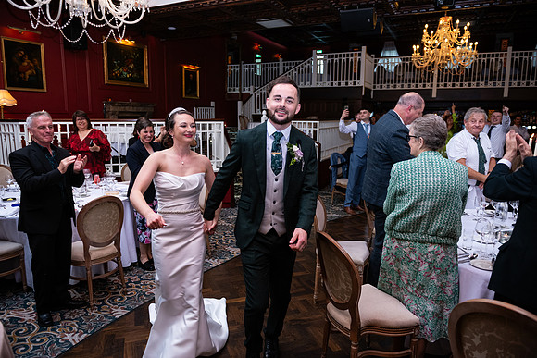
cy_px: 179
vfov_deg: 53.2
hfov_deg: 73.7
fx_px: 358
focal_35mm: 24
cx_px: 268
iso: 800
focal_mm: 24
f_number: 3.5
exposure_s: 1/160
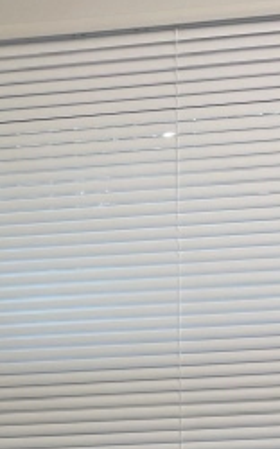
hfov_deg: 11.6
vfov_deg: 16.6
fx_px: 1381
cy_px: 693
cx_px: 101
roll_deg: +1.2
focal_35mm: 113
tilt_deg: -3.4
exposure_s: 1/120
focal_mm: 5.1
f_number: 1.6
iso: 125
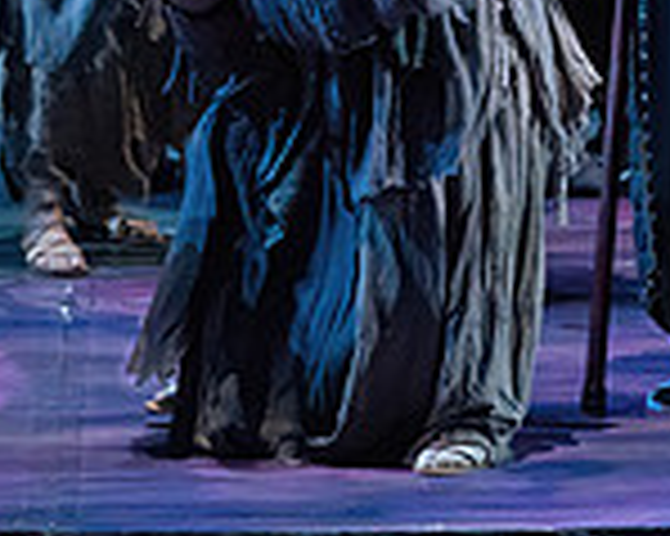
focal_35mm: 732
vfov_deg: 2.1
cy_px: -318
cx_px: 958
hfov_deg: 2.6
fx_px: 14506
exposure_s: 1/400
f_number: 4.5
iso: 20000
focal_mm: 200
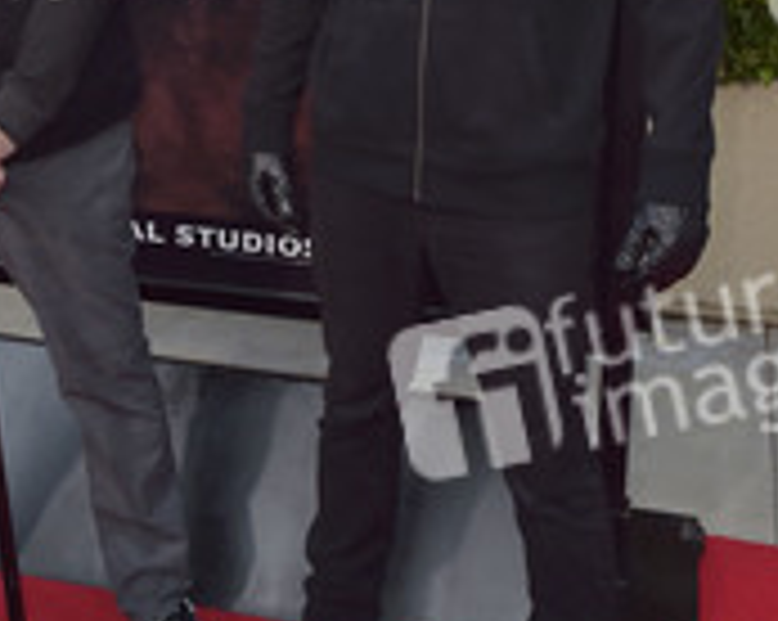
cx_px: 214
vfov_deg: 23.9
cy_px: 148
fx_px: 1449
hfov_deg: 29.7
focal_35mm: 63
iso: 500
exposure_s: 1/320
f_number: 6.3
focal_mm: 29
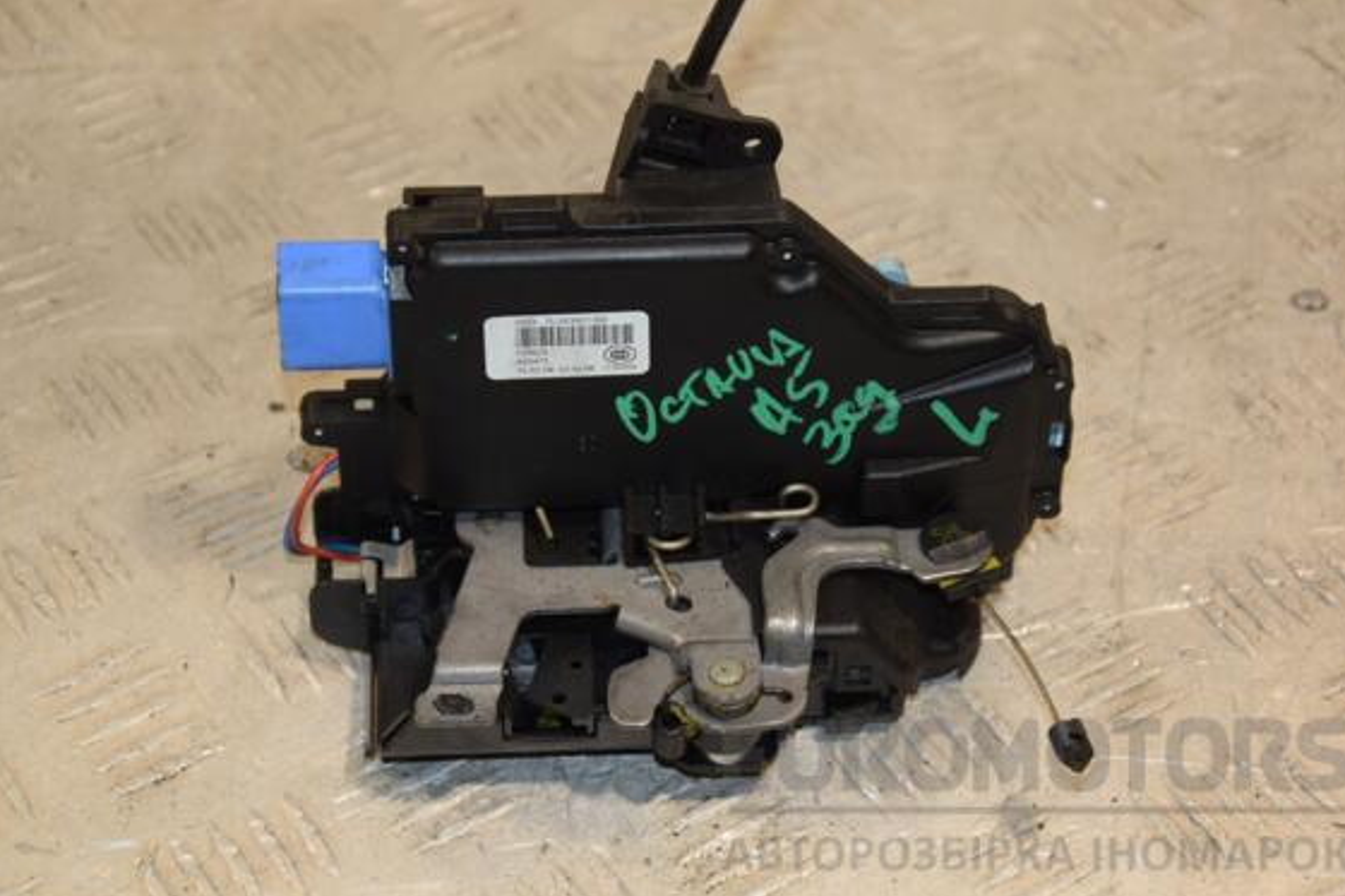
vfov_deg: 11.4
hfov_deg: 17.0
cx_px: 677
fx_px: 4502
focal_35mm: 121
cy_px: 435
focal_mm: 75
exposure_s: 1/160
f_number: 5.3
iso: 800
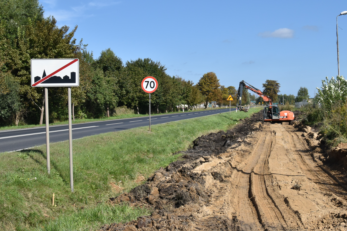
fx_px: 492
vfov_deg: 26.5
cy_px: 114
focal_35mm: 51
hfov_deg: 38.8
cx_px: 194
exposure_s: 1/500
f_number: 11
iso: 360
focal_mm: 26
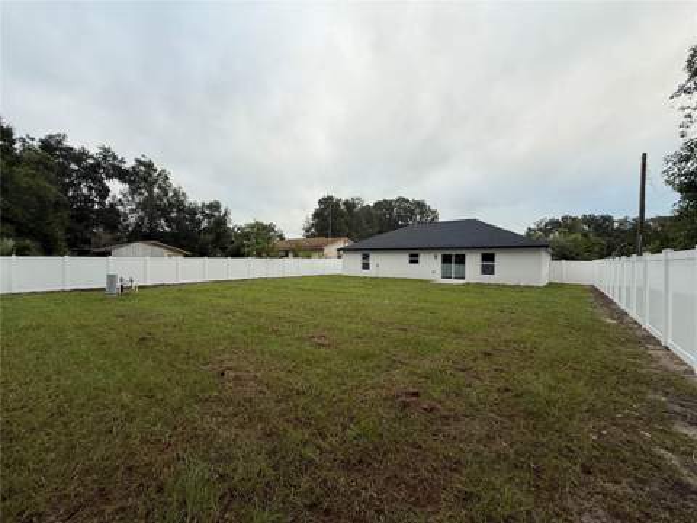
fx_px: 282
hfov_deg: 102.1
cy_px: 262
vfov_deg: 85.7
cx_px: 348
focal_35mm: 14
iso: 50
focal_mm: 2.22
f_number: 2.2
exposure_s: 1/152
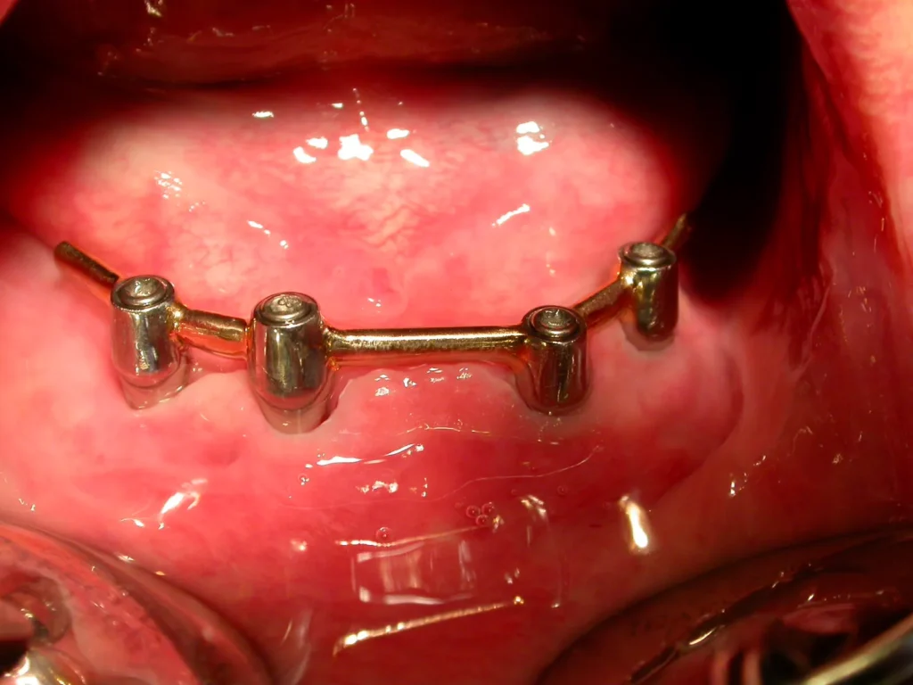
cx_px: 456
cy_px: 342
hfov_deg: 25.0
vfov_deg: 18.9
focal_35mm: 78
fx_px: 2057
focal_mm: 16.2
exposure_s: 1/93.4
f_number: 5.6
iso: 100
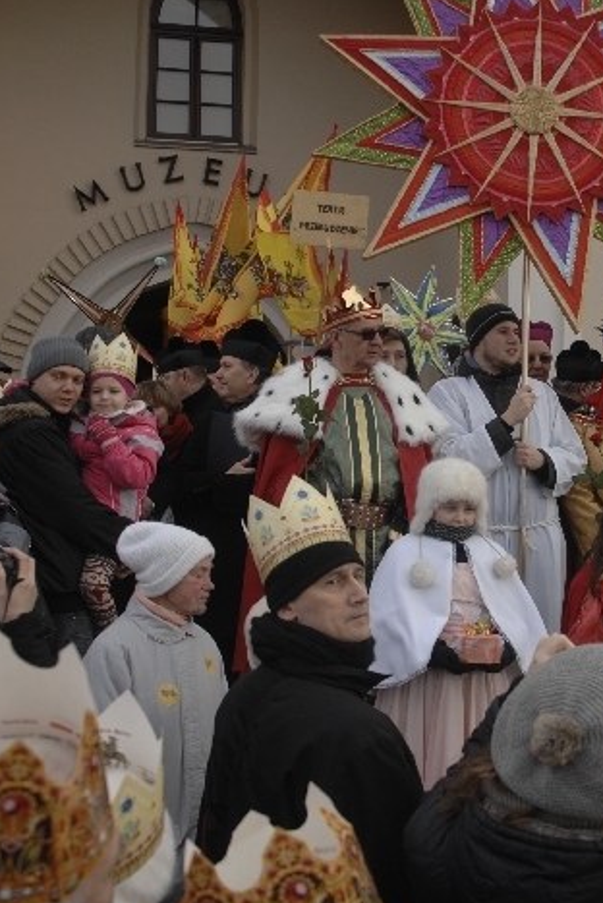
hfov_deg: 24.9
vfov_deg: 36.9
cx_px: 446
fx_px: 1351
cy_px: 413
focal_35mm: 54
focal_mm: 21
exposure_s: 1/250
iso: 100
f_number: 3.5
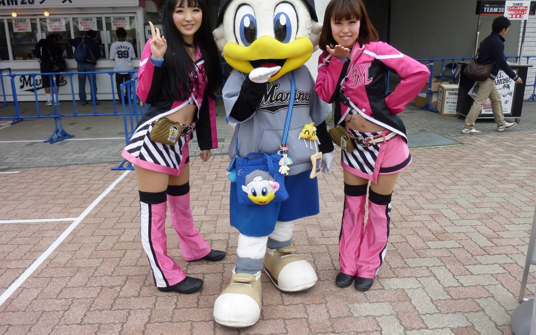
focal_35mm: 27
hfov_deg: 68.4
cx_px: 265
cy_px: 139
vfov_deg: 45.8
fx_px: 394
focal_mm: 4.5
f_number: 3.3
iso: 80
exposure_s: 1/320
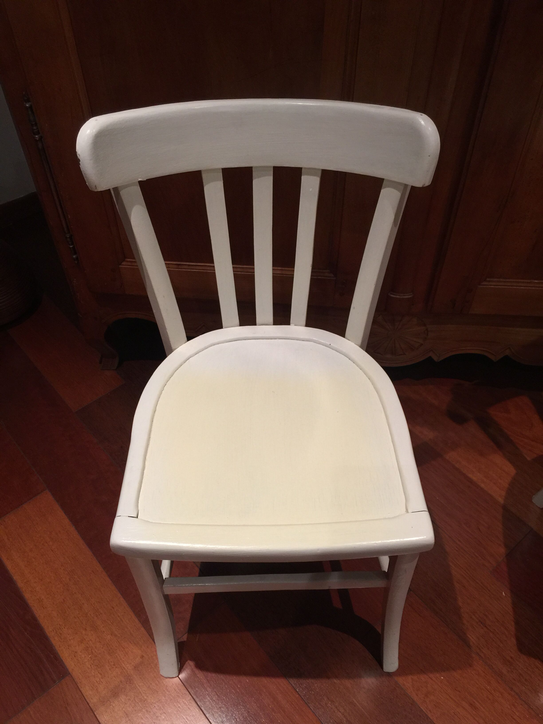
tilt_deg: -47.1
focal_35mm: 29
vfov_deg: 61.7
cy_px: 362
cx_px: 272
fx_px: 607
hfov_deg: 48.2
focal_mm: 4.15
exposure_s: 1/33
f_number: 2.2
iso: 64
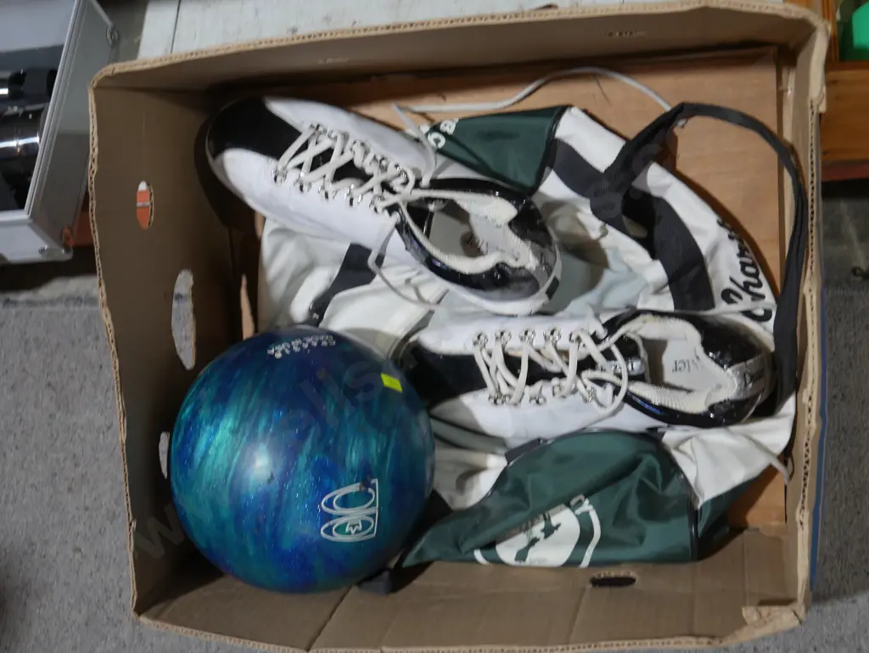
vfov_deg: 31.5
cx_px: 434
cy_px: 326
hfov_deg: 41.2
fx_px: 1155
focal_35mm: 46
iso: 500
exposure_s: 1/60
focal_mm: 23
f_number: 5.1
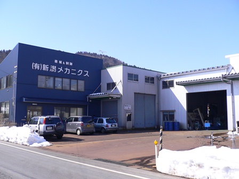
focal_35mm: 35
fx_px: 242
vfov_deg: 40.7
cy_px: 90
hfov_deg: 52.6
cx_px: 120
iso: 80
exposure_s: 1/250
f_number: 5.6
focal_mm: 5.8
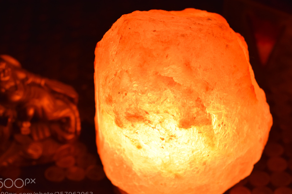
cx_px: 151
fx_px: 698
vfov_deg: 15.9
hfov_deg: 23.6
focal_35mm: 86
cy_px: 100
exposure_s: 1/60
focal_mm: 50
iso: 400
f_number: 4
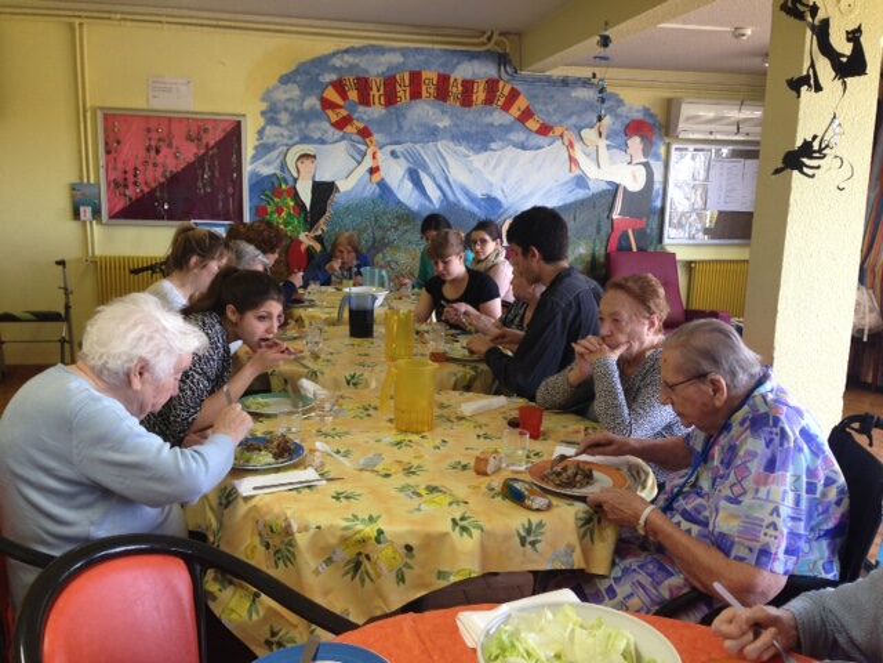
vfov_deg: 42.9
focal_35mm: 33
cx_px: 442
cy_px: 332
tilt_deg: -10.7
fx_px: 842
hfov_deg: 55.4
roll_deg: -0.9
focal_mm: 4.12
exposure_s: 1/30
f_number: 2.4
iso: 50
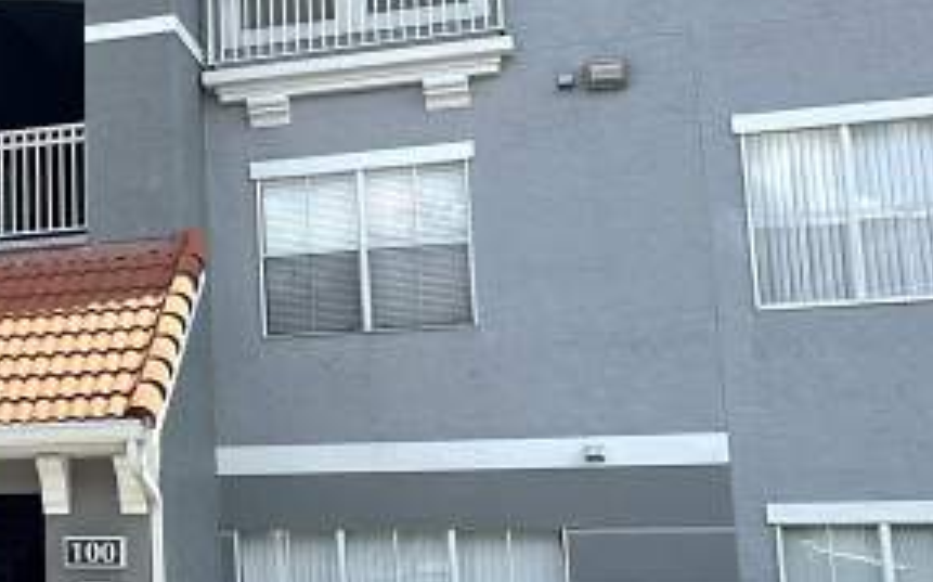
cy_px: 267
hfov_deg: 25.8
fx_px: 1804
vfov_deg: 18.3
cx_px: -202
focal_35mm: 71
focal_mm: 6.86
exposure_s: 1/3597
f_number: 1.78
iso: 80
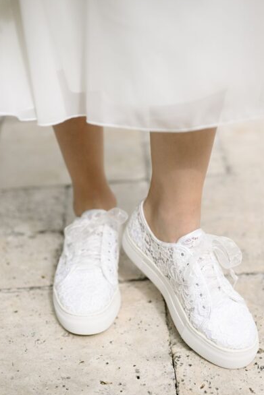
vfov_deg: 31.4
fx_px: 704
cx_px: 153
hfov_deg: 21.2
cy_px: 214
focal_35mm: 64
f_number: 2.2
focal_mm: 50
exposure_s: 1/10000
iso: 200
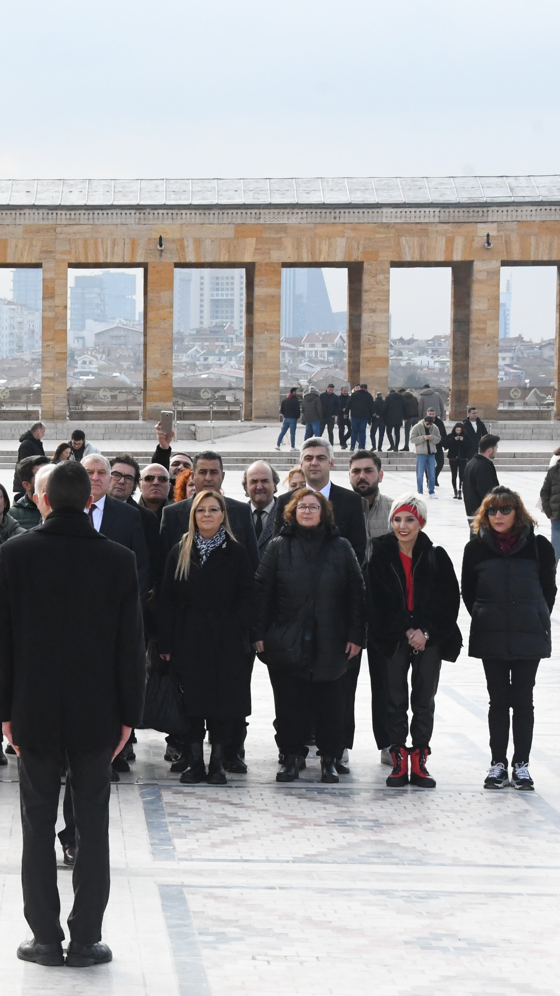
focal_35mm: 129
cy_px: 509
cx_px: -71
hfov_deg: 9.3
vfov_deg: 16.6
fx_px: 3405
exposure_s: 1/800
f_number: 14
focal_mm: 52
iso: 2500
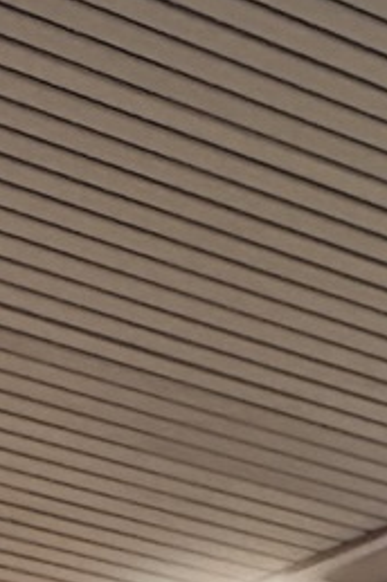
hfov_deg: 5.8
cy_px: 1301
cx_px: 1703
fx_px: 3120
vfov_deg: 9.7
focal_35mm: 193
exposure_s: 1/50
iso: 640
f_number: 1.78
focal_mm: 6.76
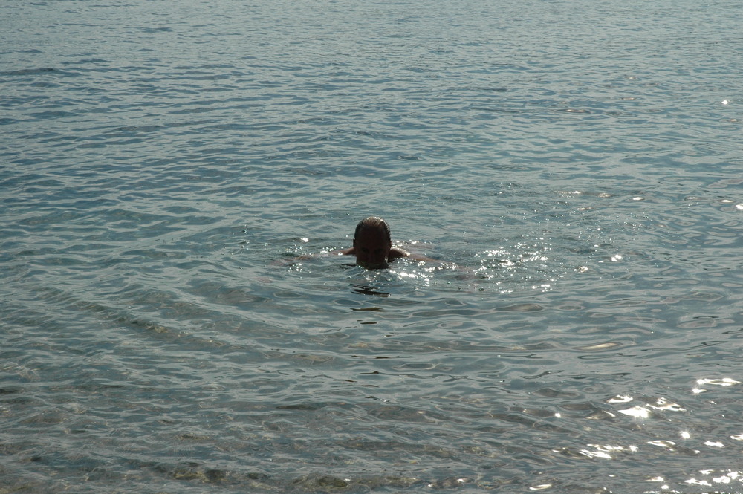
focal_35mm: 84
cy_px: 247
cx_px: 372
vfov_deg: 16.2
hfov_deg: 24.2
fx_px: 1732
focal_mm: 56
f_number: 14
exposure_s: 1/800
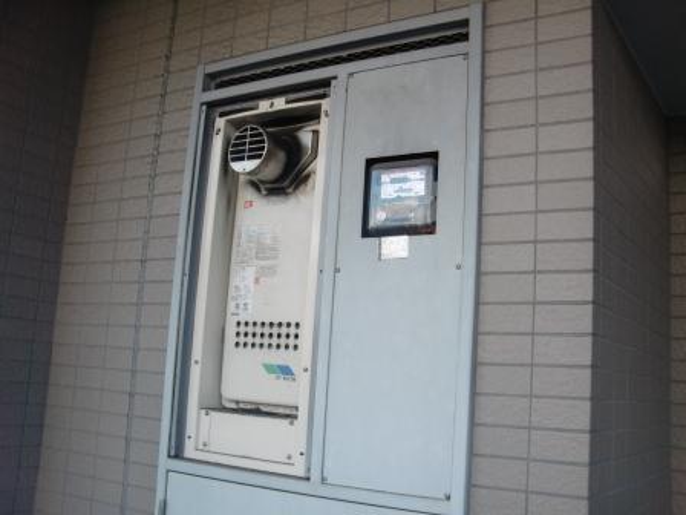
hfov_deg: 49.0
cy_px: 258
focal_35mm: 38
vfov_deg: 37.7
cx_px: 343
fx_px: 753
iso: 64
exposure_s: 1/60
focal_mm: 6.66
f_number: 3.9
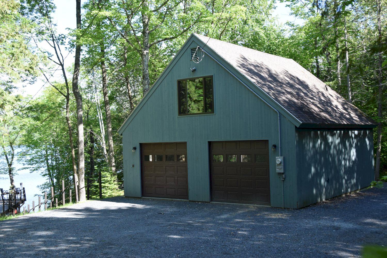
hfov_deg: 46.4
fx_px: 451
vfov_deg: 31.9
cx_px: 194
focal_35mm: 42
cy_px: 129
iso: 400
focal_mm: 28
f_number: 7.1
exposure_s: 1/200
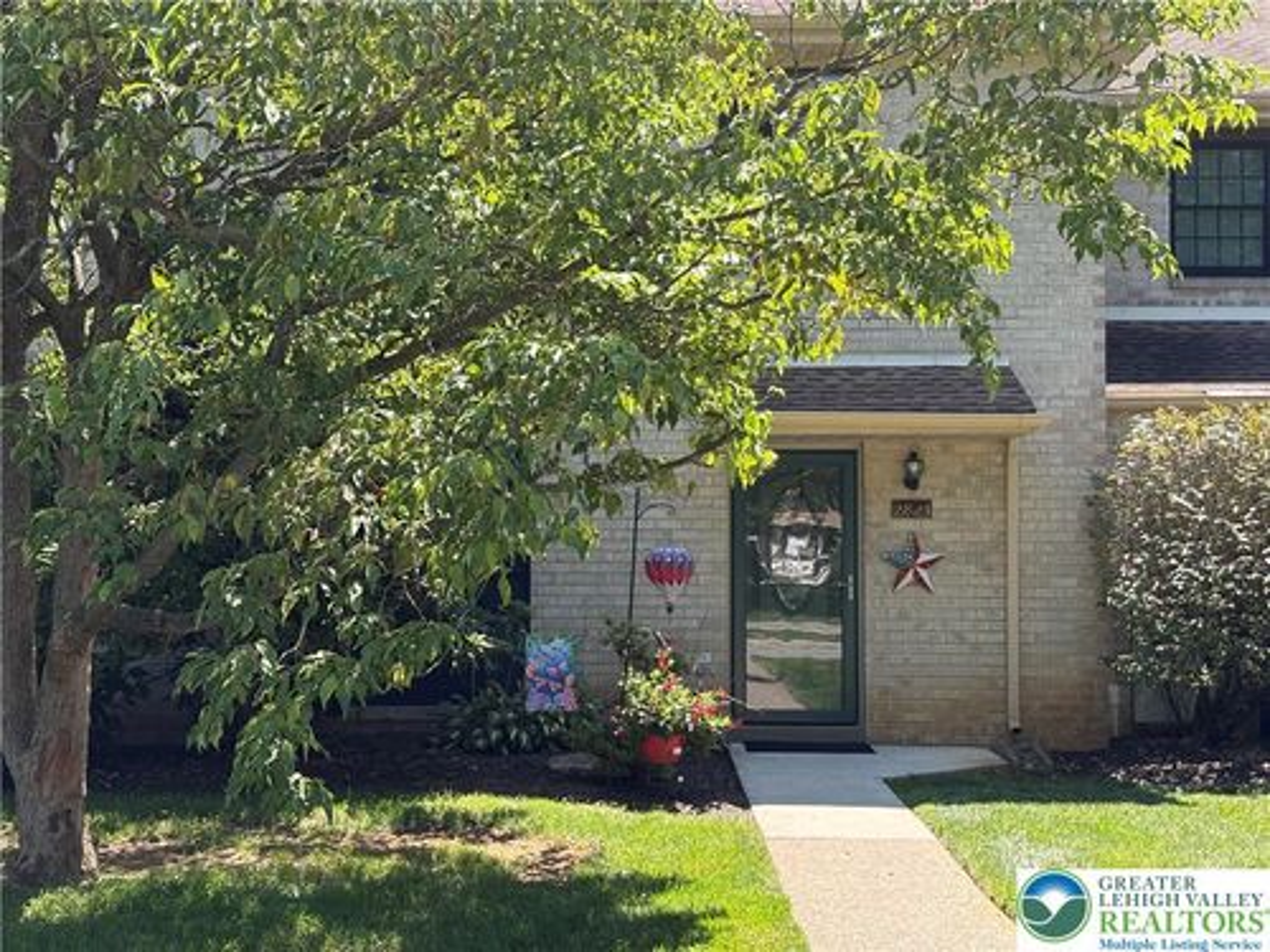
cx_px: 635
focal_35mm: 52
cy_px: 476
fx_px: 1908
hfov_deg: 36.8
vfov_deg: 28.0
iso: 50
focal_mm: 5.96
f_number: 1.6
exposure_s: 1/709
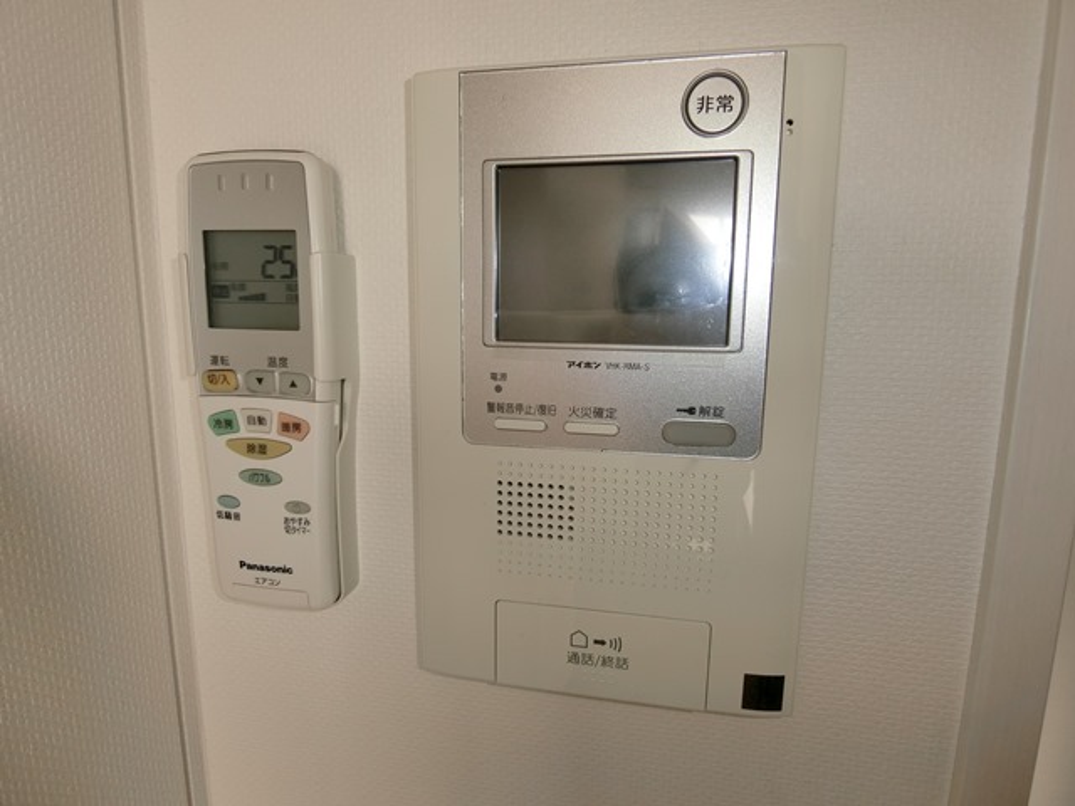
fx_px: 590
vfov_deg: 68.7
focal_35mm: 19
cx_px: 538
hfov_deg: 84.7
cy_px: 403
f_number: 2.7
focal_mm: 4.06
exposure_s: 1/60
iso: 80
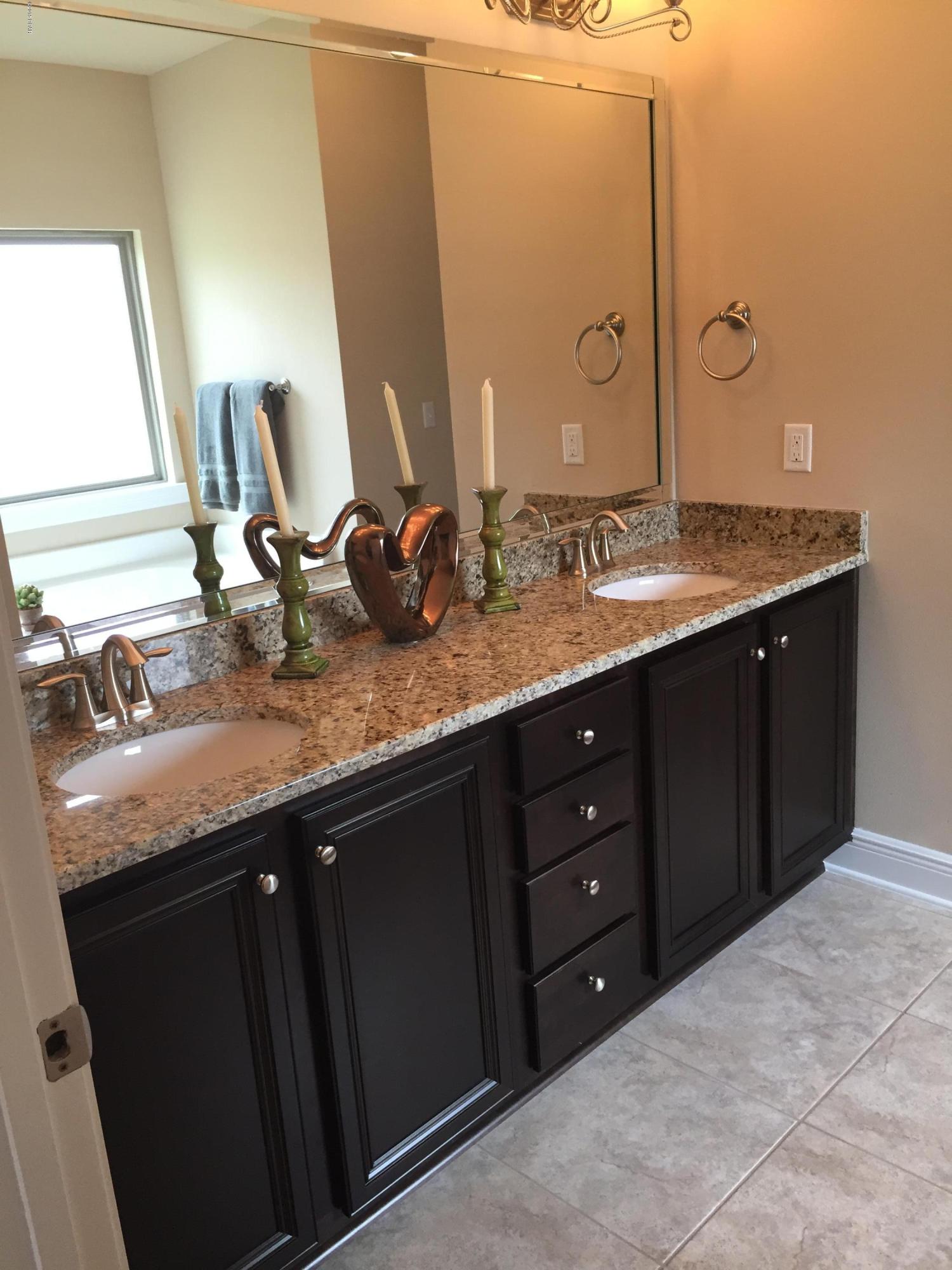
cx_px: 476
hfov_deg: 48.2
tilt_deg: -14.6
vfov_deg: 61.7
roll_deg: +3.3
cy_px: 635
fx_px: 1063
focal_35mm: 29
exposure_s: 1/30
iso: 40
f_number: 2.2
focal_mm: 4.15
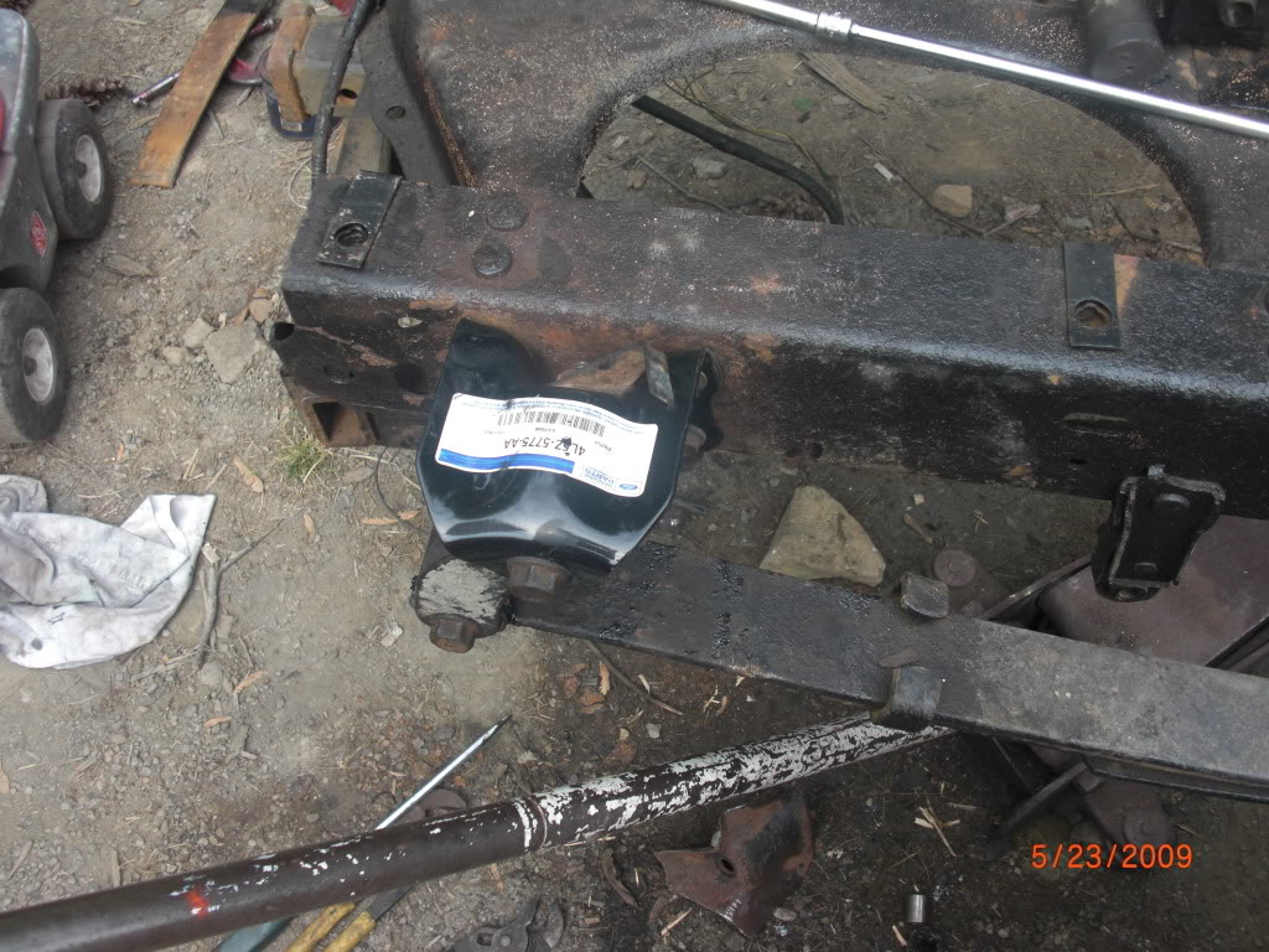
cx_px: 634
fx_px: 1320
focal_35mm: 36
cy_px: 476
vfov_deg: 39.7
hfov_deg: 51.4
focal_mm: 6.3
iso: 50
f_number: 2.8
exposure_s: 1/200
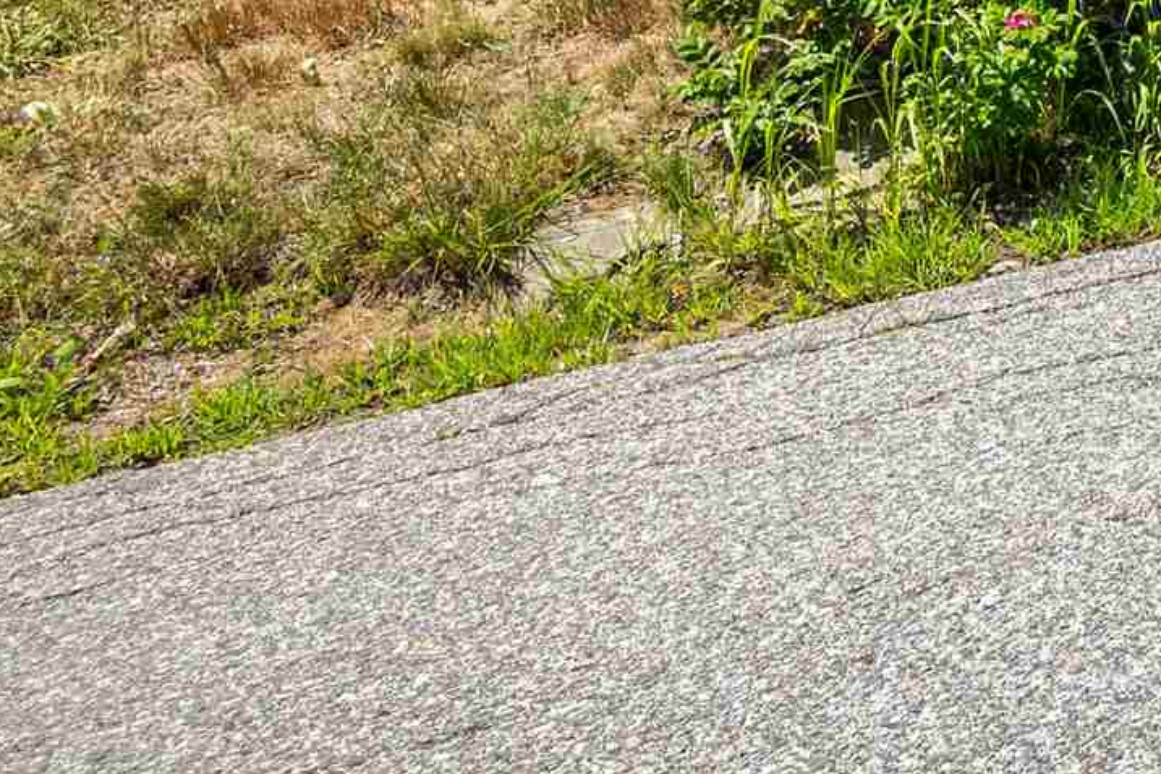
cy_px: -725
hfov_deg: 21.5
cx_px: 2092
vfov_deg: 17.2
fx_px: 1935
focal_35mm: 60
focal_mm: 14
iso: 250
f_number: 4
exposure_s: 1/5000
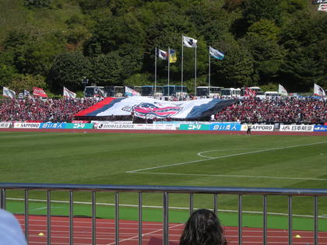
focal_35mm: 105
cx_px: 164
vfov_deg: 14.1
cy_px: 122
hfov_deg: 18.7
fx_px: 992
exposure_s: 1/147
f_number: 9.4
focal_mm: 17.1
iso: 64
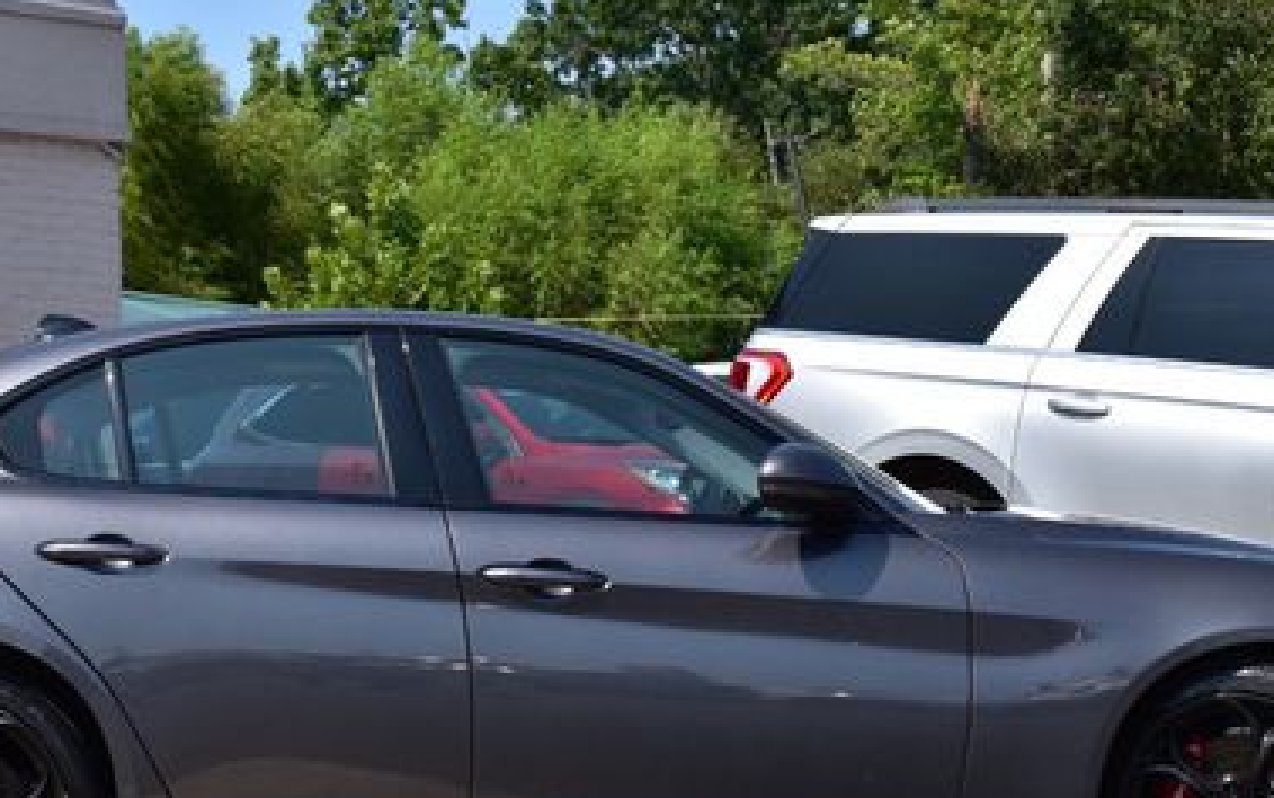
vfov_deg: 15.7
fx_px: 2883
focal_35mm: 83
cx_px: 534
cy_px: 527
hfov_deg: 24.9
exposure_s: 1/500
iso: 320
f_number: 11
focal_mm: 32
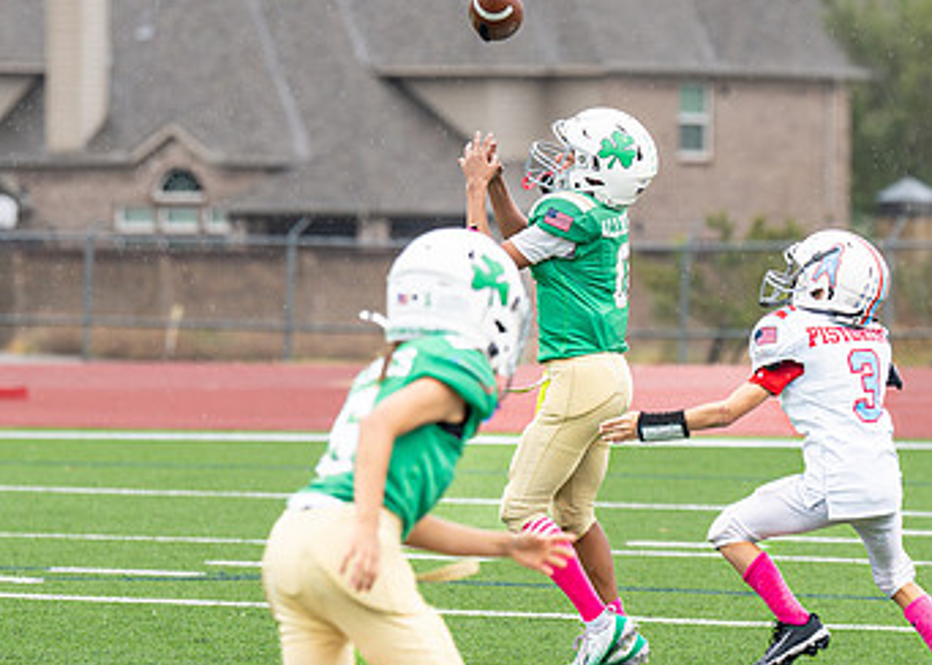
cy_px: 298
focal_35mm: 364
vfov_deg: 4.0
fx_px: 9631
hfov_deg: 5.5
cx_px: 753
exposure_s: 1/1000
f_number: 2.8
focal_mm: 125
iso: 320
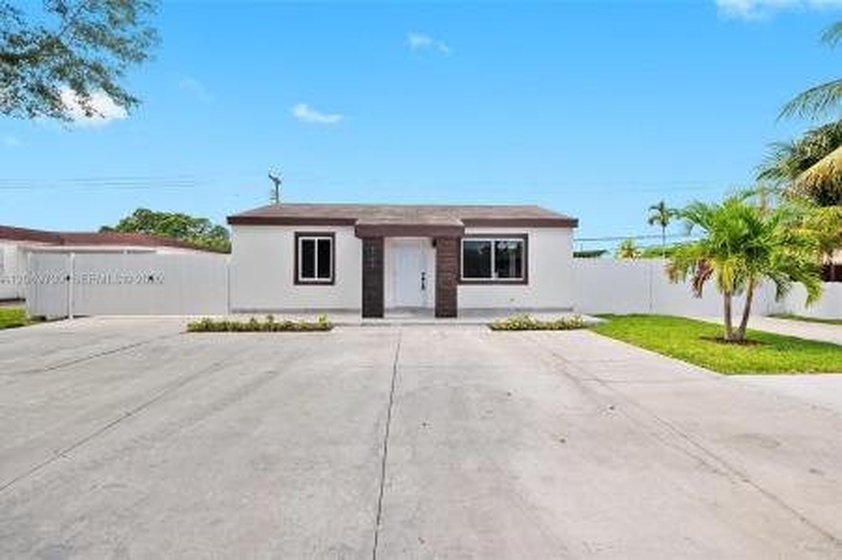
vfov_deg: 73.7
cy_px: 280
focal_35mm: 16
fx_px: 374
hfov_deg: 96.8
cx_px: 421
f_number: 8
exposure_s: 1/160
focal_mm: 16
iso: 200
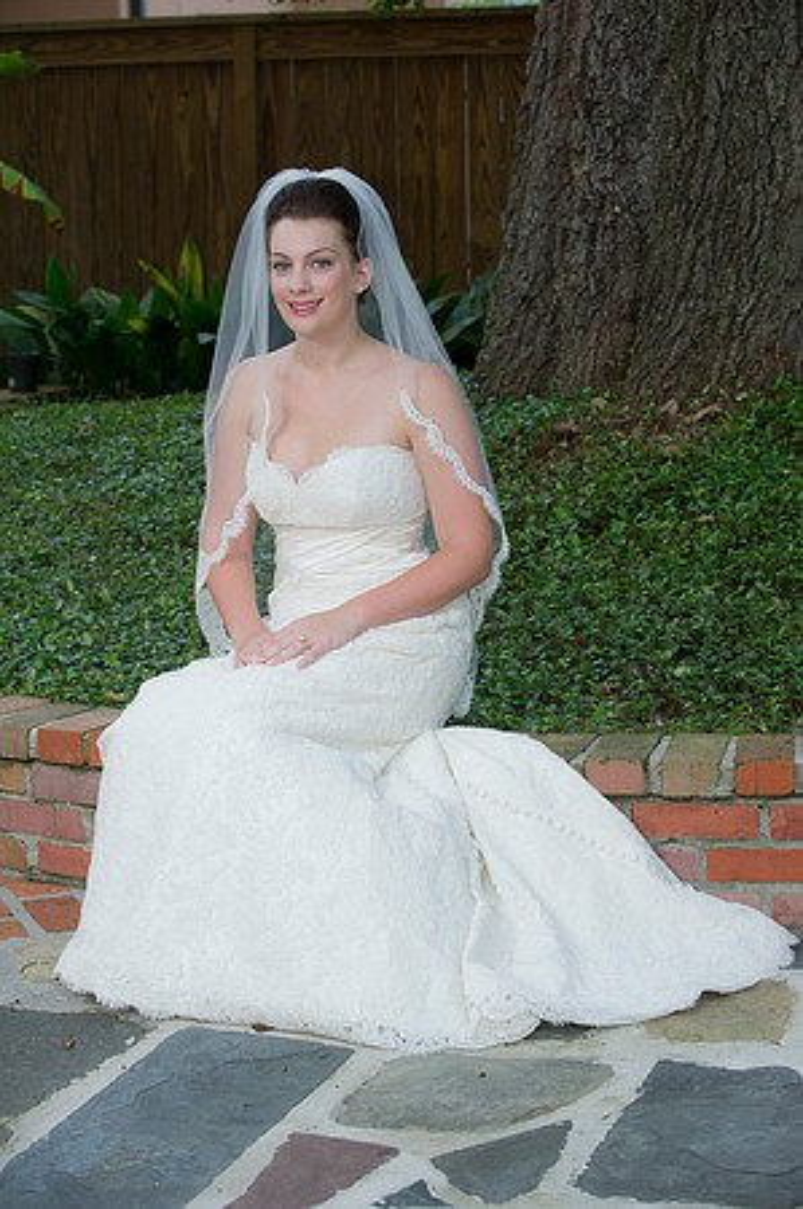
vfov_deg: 23.7
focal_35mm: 86
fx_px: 2884
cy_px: 604
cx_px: 402
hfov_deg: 15.9
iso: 400
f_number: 5
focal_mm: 86
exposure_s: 1/80
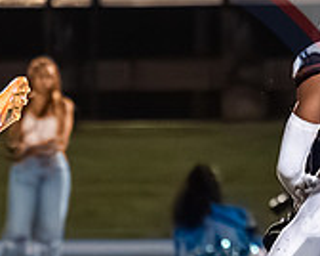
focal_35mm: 894
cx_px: -170
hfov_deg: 2.2
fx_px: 8457
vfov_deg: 1.7
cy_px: 507
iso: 9000
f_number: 2.8
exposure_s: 1/1600
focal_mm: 125
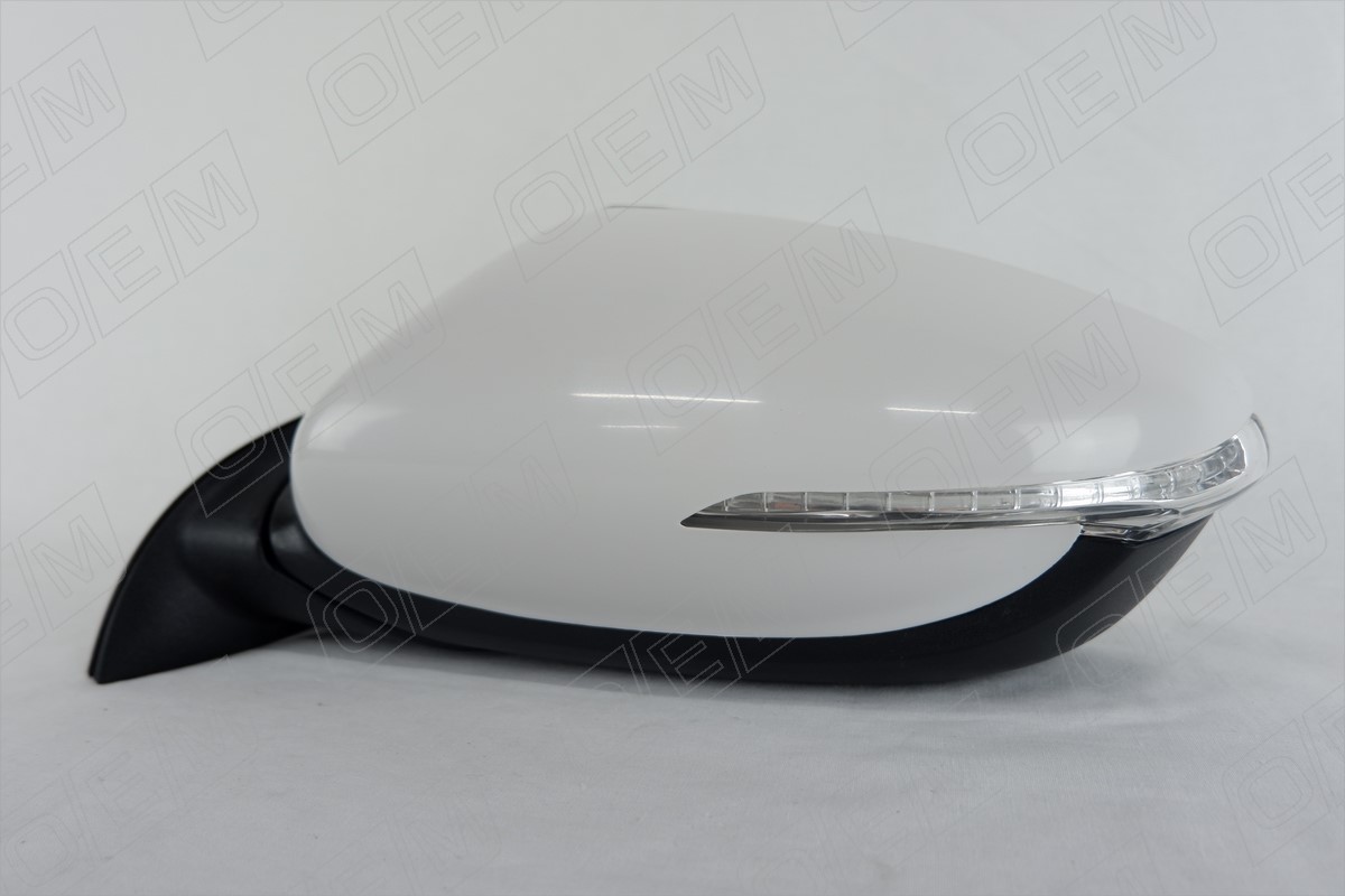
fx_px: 897
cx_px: 672
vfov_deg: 53.1
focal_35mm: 24
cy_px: 448
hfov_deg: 73.7
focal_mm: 16
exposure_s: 1/125
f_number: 3.5
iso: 200
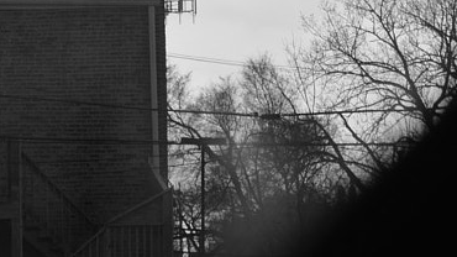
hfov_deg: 5.7
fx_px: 4522
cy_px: -109
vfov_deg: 3.2
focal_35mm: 373
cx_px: -369
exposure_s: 1/160
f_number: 6.3
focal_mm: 55
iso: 100
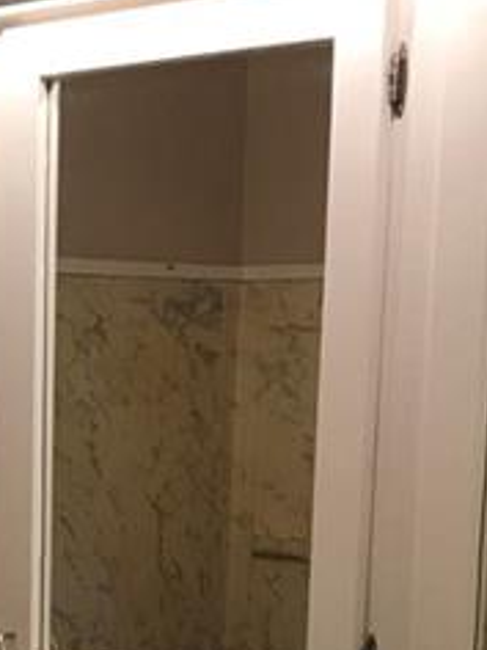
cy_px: 689
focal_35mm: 91
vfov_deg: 20.7
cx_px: 6
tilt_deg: -9.6
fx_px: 1707
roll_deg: -0.9
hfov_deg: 15.9
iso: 25
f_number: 1.8
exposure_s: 1/40
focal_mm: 3.99
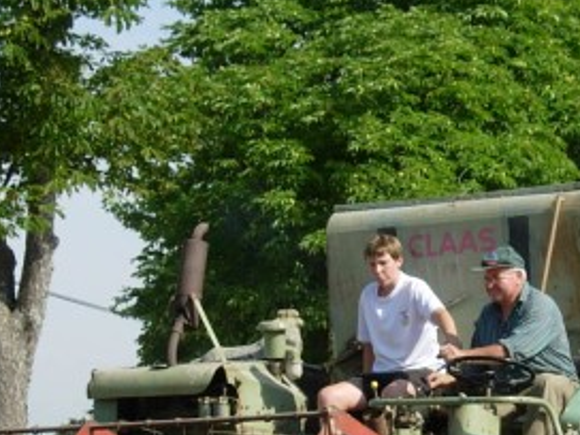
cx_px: 429
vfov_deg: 7.7
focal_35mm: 193
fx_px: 3234
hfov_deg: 10.2
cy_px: 422
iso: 64
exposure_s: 1/664
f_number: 4
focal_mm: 17
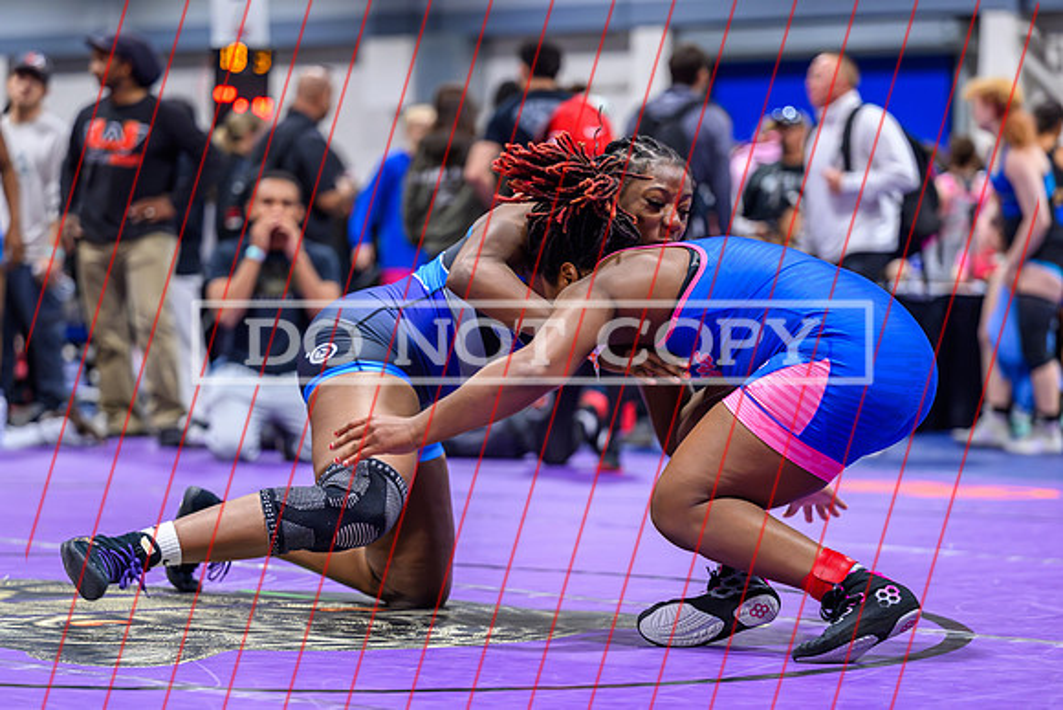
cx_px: 454
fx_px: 3713
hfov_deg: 16.3
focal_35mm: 126
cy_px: 405
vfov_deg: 10.9
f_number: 2.8
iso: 4000
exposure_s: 1/640
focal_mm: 104
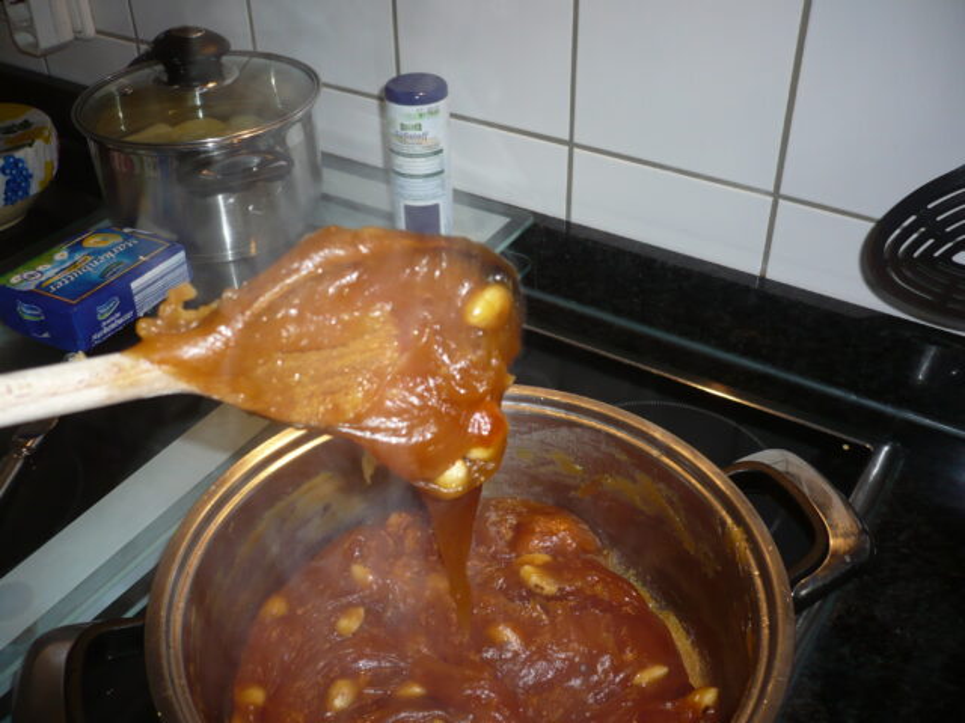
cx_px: 482
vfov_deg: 40.7
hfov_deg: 52.6
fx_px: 976
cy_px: 362
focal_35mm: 35
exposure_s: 1/30
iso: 100
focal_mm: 5.8
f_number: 2.8
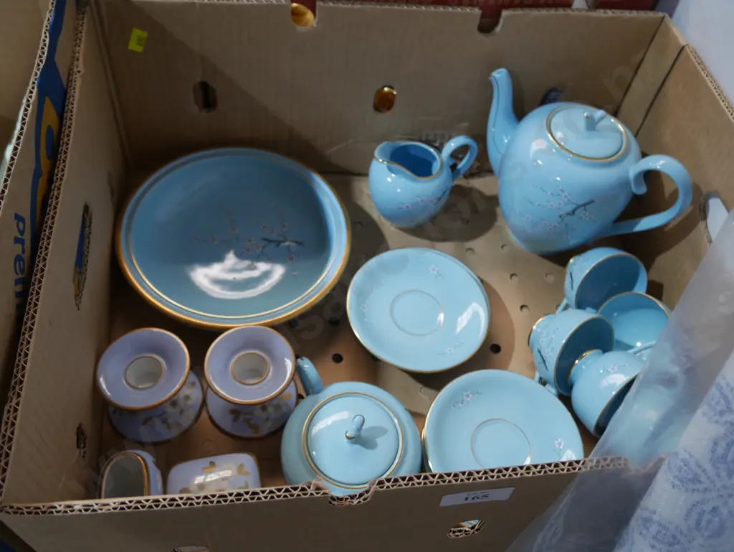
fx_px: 679
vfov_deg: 44.2
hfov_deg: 56.8
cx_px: 367
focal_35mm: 32
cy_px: 276
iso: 500
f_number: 3.6
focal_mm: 16
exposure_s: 1/60
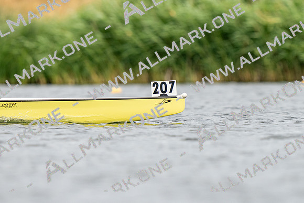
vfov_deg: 1.6
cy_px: 102
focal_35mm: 840
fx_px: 7098
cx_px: 152
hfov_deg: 2.5
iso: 500
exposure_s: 1/1600
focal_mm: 560
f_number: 5
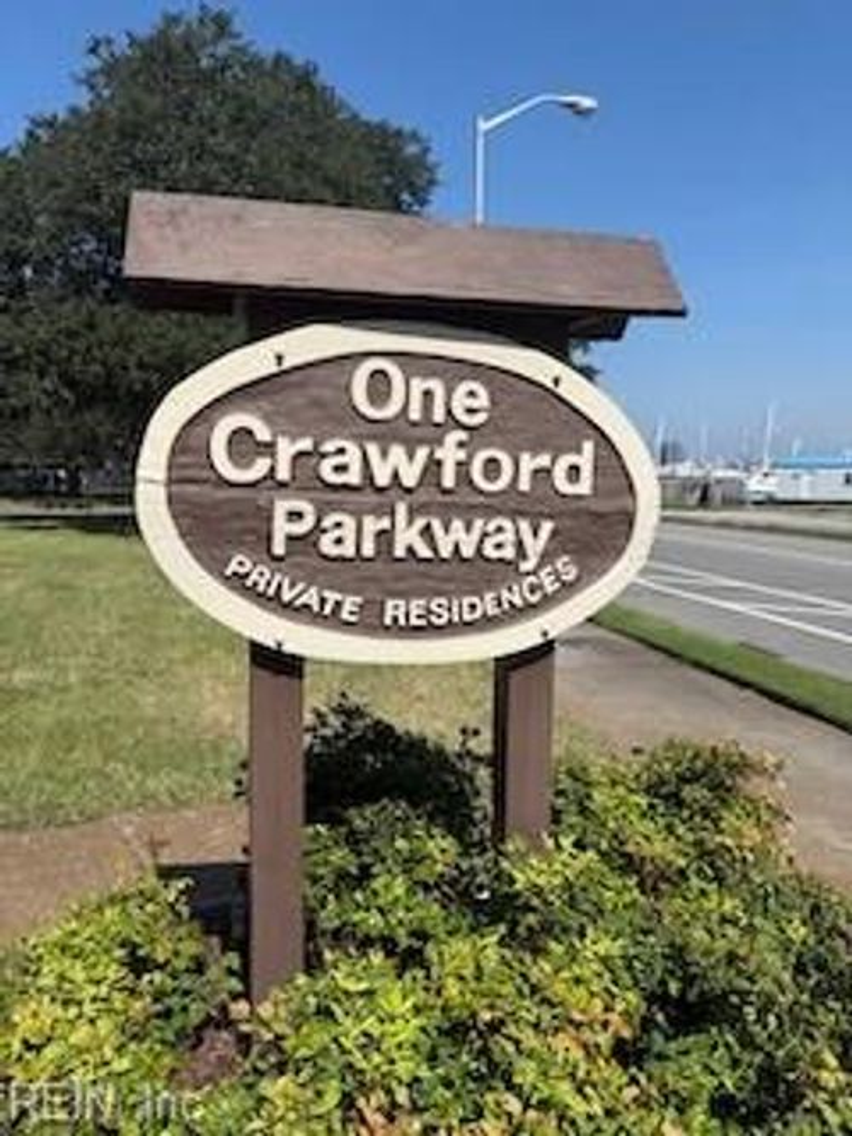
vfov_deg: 71.6
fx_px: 788
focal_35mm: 24
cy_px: 568
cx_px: 426
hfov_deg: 56.8
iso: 80
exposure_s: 1/6711
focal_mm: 6.76
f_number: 1.78
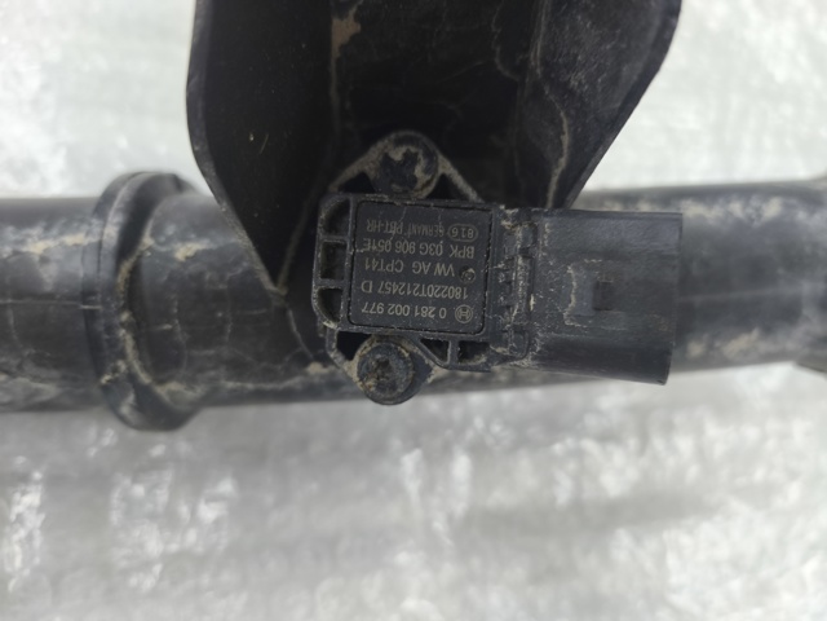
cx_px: 414
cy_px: 310
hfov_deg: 73.9
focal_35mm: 23
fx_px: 549
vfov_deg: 58.9
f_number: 1.7
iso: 320
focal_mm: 5.35
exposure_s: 1/100
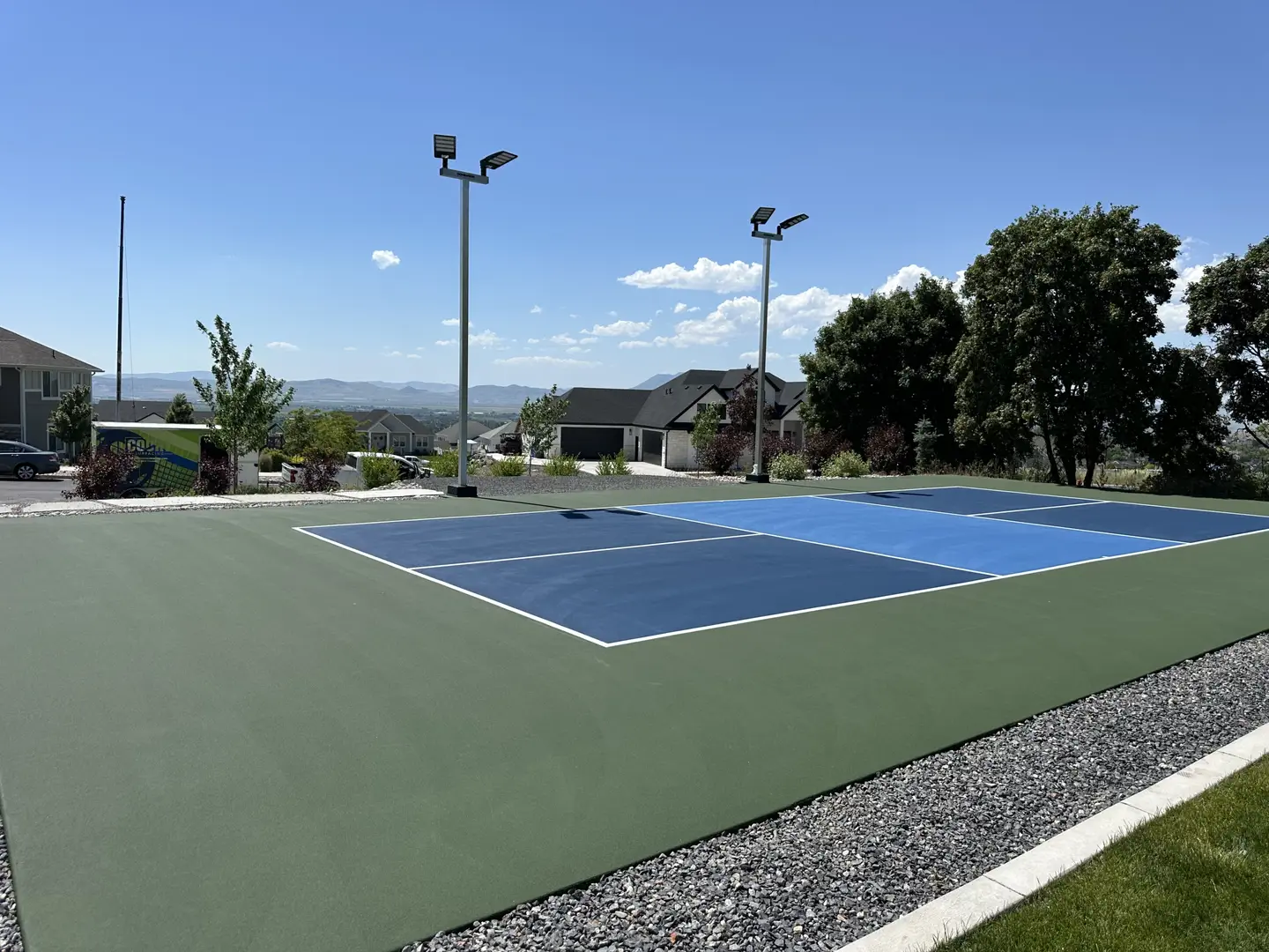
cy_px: 476
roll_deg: -2.3
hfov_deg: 71.6
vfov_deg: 56.8
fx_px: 880
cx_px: 634
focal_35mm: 24
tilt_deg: -5.0
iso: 80
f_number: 1.78
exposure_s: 1/6623
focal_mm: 6.86
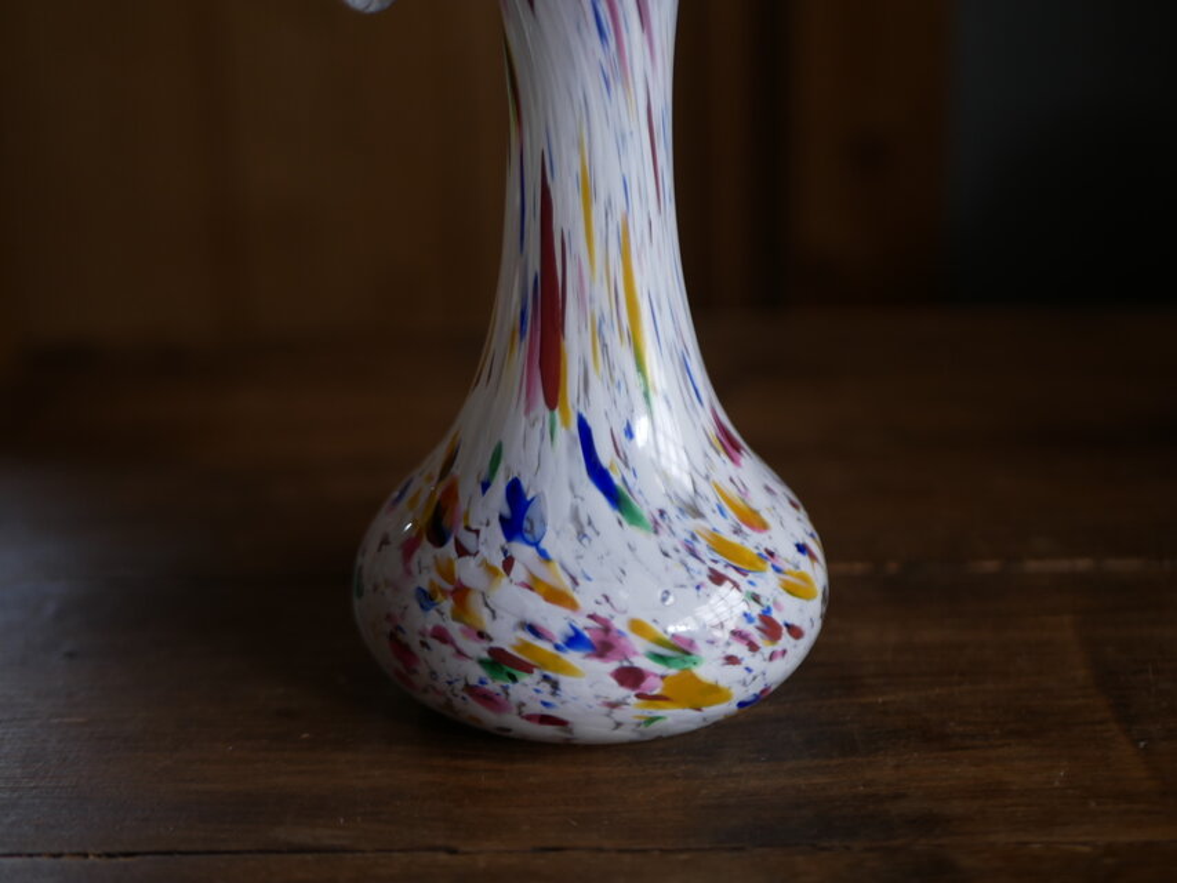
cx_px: 588
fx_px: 1700
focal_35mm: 50
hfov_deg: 38.2
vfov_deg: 29.1
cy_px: 442
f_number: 1.7
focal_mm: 25
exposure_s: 1/125
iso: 320
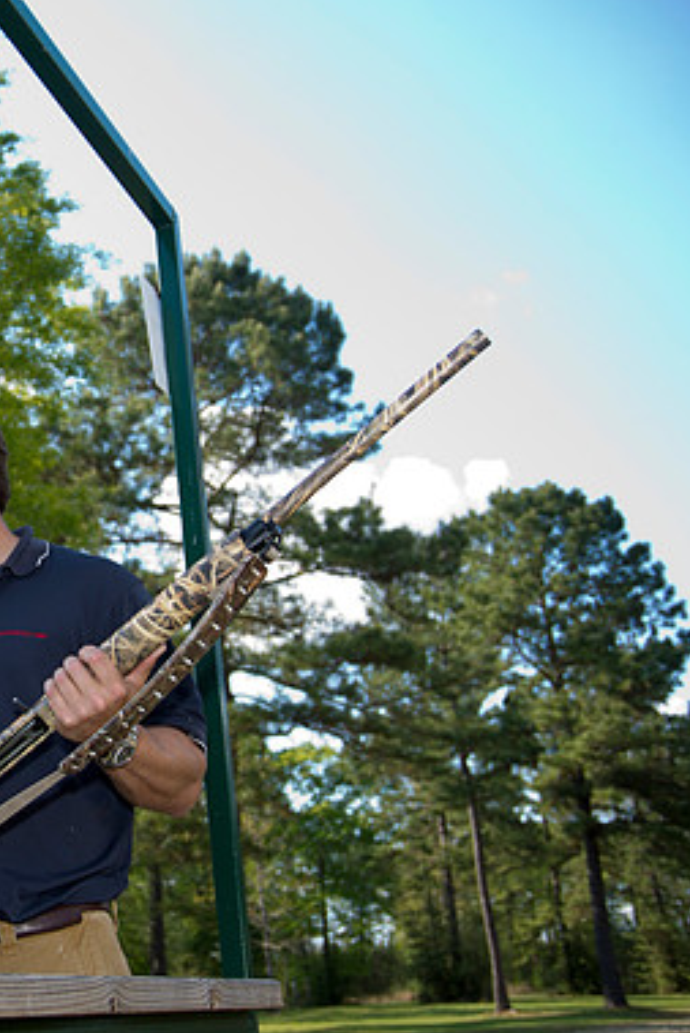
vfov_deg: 38.2
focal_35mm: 52
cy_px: 521
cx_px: -19
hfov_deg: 24.7
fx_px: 1494
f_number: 5
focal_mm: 34
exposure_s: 1/125
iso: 100
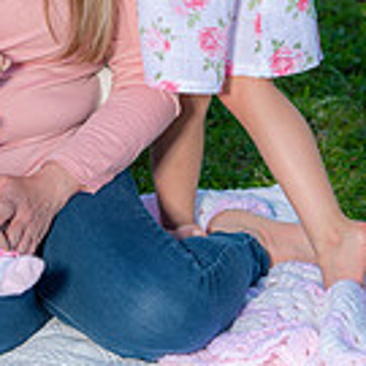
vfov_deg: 5.1
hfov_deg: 5.1
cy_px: -38
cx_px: 72
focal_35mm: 340
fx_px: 4067
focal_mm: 120
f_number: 5.6
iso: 100
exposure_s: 1/160
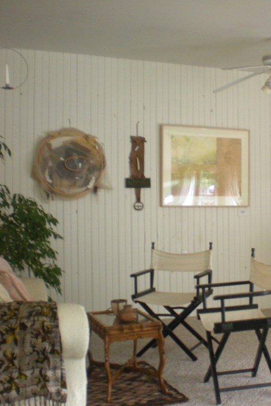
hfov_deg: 24.4
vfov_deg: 37.5
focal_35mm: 53
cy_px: 203
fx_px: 599
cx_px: 269
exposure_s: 1/8
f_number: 3.1
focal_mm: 6.3
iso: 210
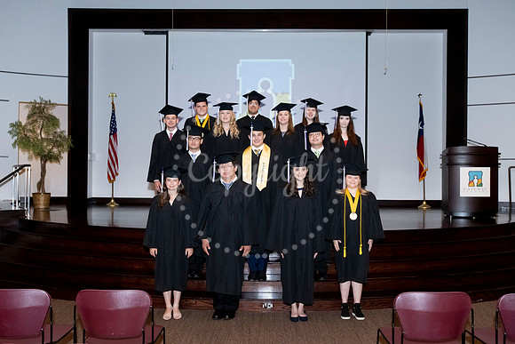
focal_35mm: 35
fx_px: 501
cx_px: 258
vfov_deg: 37.9
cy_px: 172
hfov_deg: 54.4
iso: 6400
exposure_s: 1/200
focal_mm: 35
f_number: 8
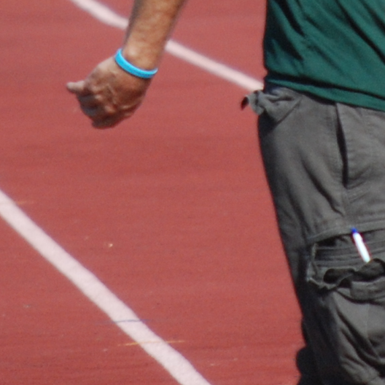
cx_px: 295
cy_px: -231
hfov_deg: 1.0
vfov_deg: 1.0
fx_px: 21744
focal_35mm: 1728
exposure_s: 1/1600
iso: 400
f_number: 5.6
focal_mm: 200
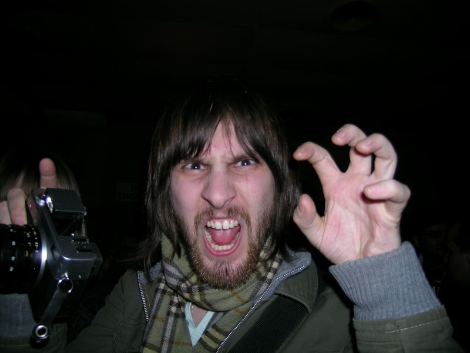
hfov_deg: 63.4
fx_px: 380
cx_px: 235
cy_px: 176
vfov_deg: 49.7
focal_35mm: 28
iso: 50
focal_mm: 5.8
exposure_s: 1/60.1
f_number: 2.8
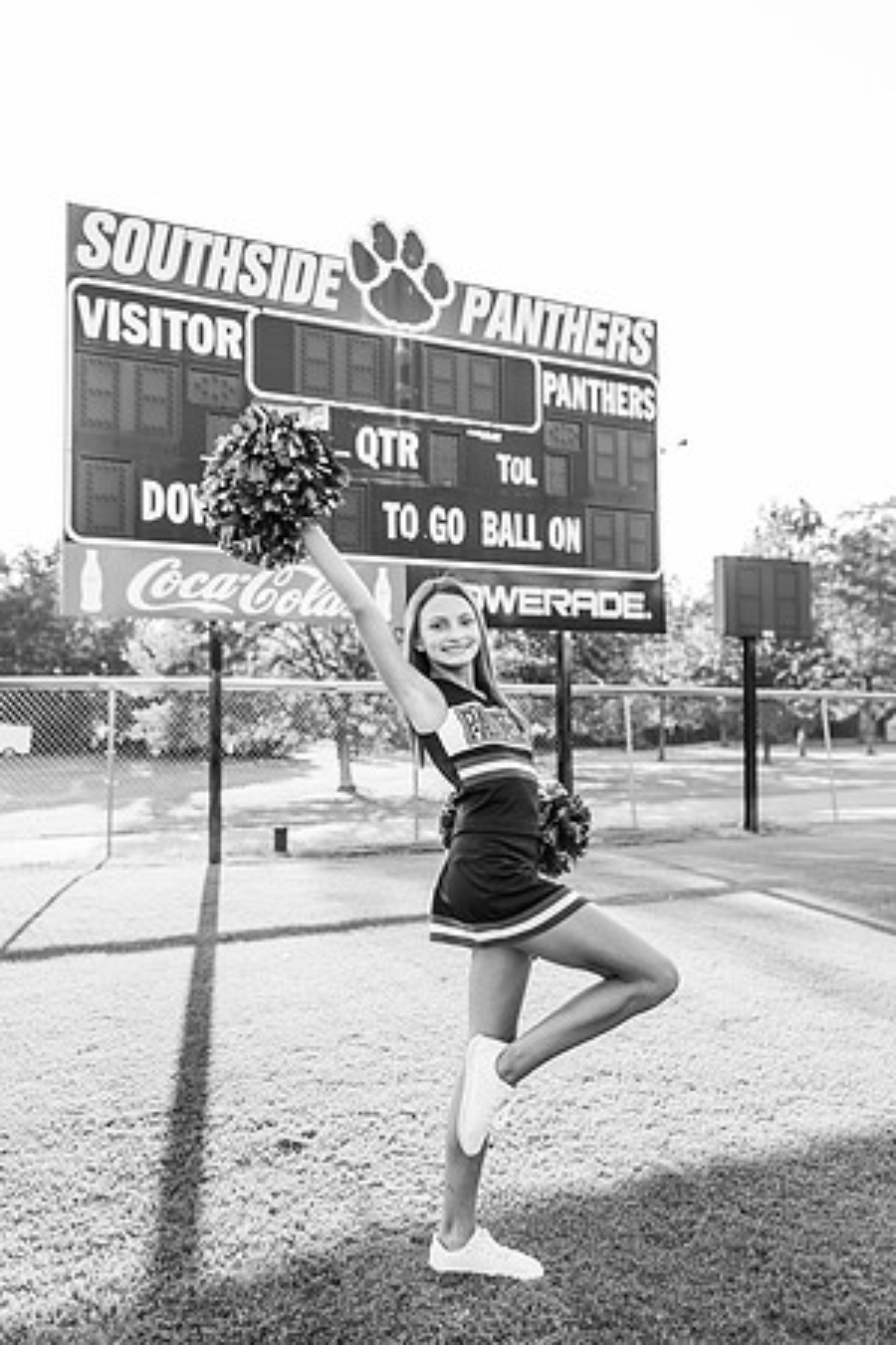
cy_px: 672
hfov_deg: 53.1
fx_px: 896
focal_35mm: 24
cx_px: 448
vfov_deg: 73.7
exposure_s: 1/500
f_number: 2.8
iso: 200
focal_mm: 24
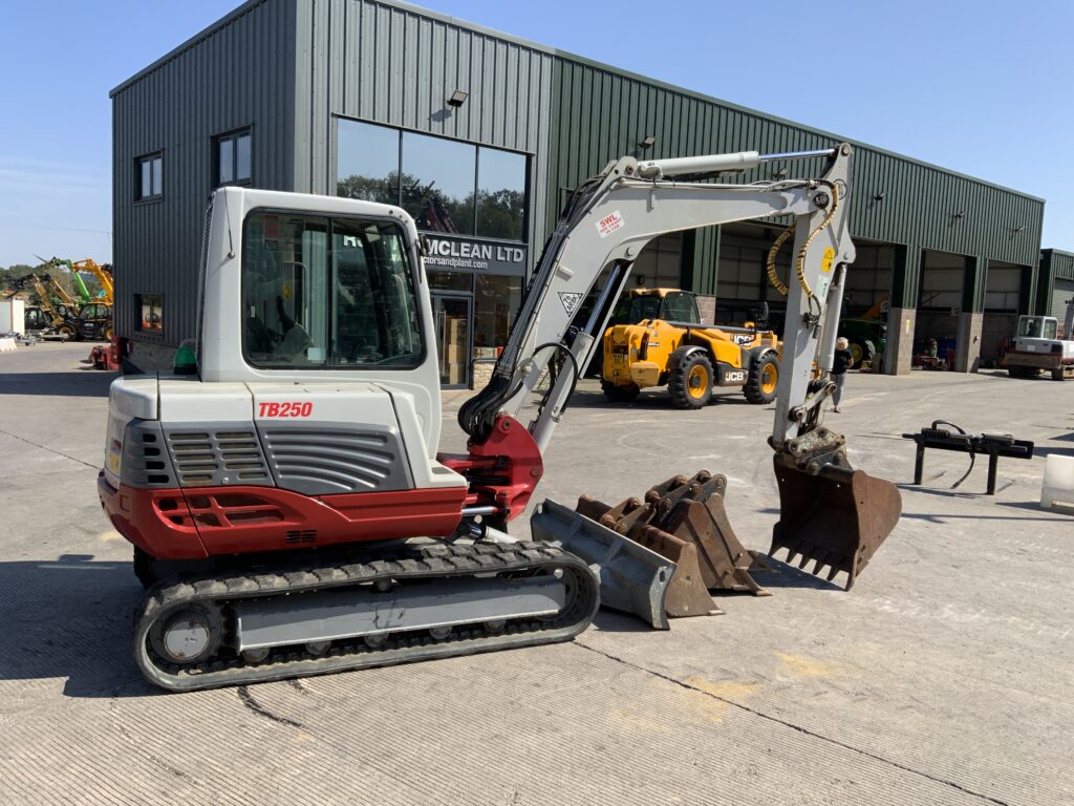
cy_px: 403
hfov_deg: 61.7
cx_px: 537
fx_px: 900
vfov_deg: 48.2
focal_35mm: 29
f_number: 1.8
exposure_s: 1/1577
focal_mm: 3
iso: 16
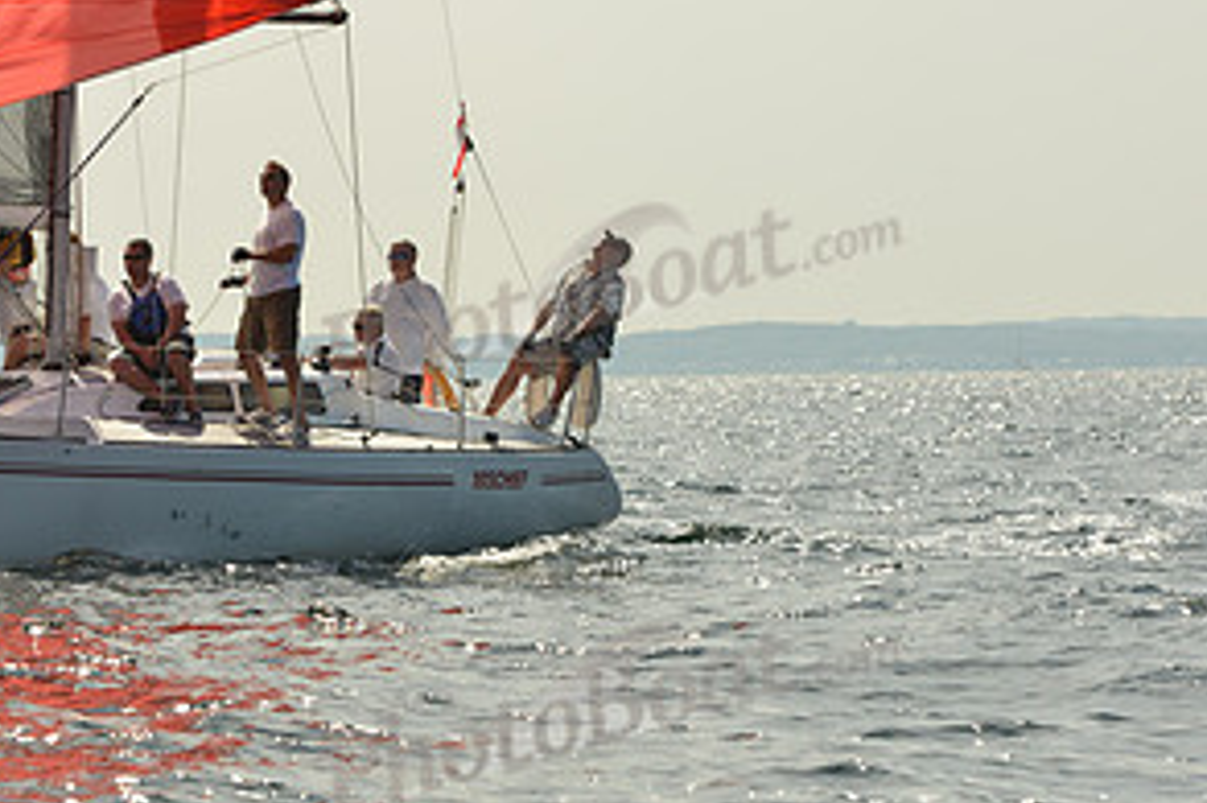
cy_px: 134
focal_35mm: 230
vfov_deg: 6.0
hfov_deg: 8.9
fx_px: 7707
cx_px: 111
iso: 320
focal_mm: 116
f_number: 8
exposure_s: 1/1600
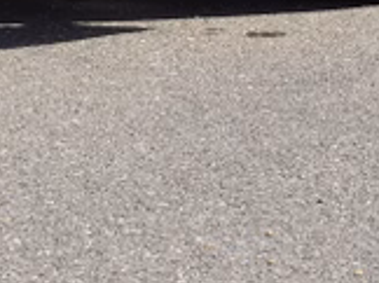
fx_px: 3116
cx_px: -96
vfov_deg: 5.1
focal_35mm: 285
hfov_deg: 6.9
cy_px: -313
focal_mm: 40
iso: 140
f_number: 11
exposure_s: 1/125
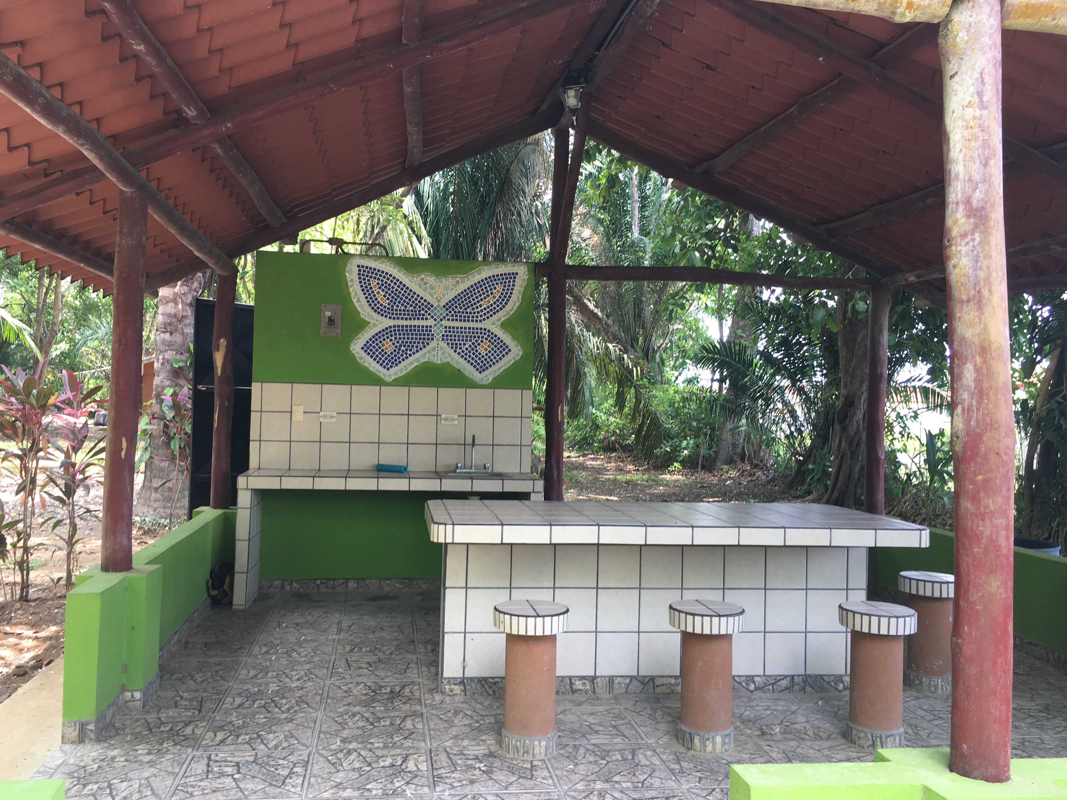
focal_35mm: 30
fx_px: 925
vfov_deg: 46.8
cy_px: 402
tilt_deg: +2.9
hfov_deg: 60.0
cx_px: 516
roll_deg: -1.6
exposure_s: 1/60
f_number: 2.2
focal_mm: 4.15
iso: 25
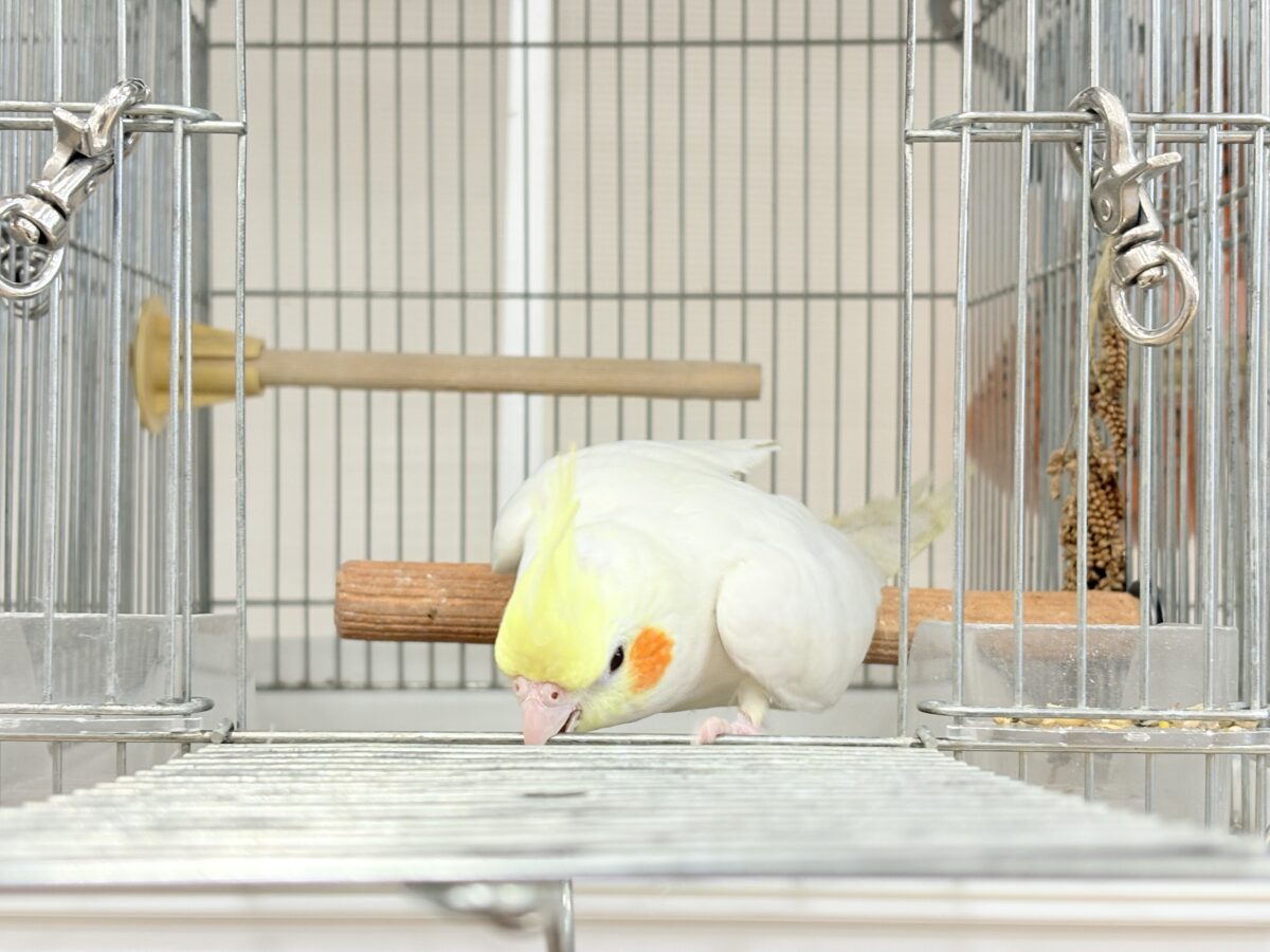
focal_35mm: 52
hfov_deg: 36.8
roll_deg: +0.5
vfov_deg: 28.0
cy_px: 476
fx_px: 1908
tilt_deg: +0.4
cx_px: 635
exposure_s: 1/50
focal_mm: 5.96
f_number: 1.6
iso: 64
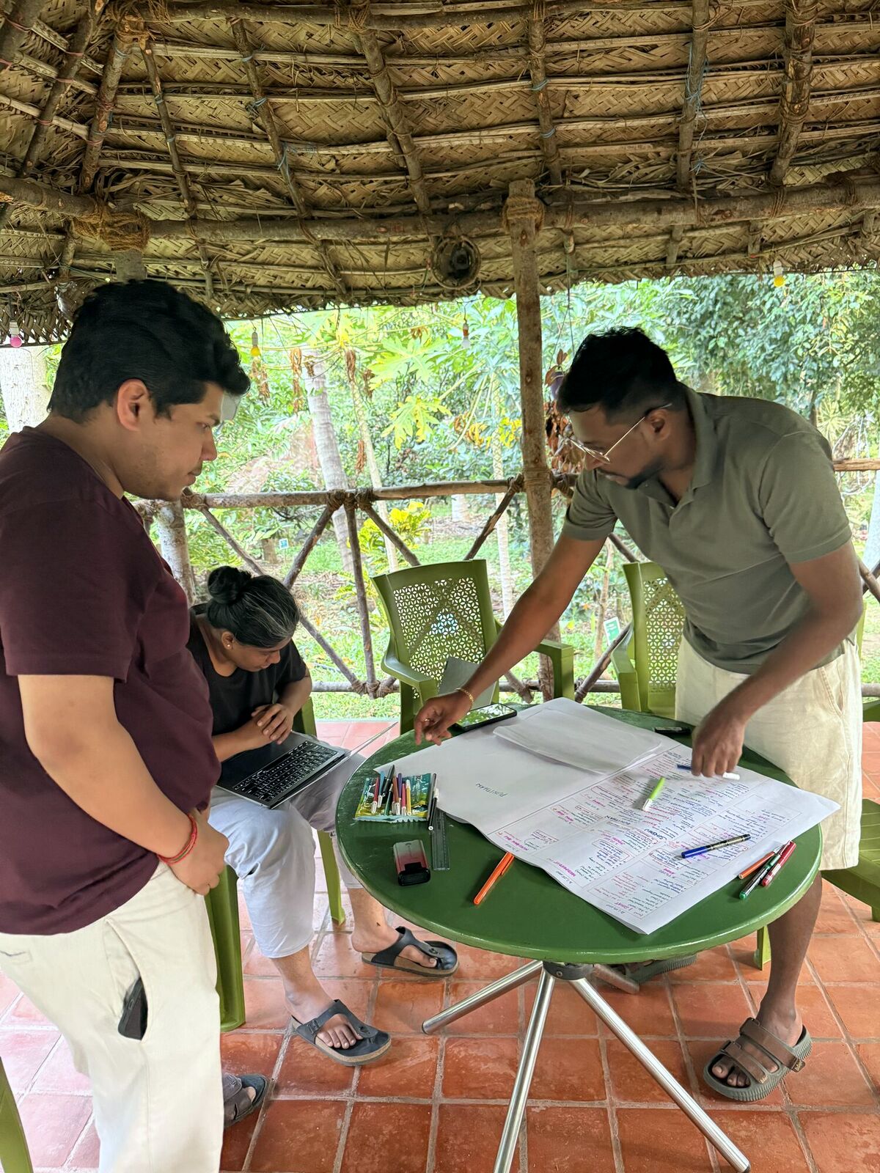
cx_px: 440
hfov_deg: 56.8
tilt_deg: -14.9
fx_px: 813
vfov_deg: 71.6
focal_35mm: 24
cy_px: 586
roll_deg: +2.1
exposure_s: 1/60
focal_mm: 6.76
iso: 500
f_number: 1.78
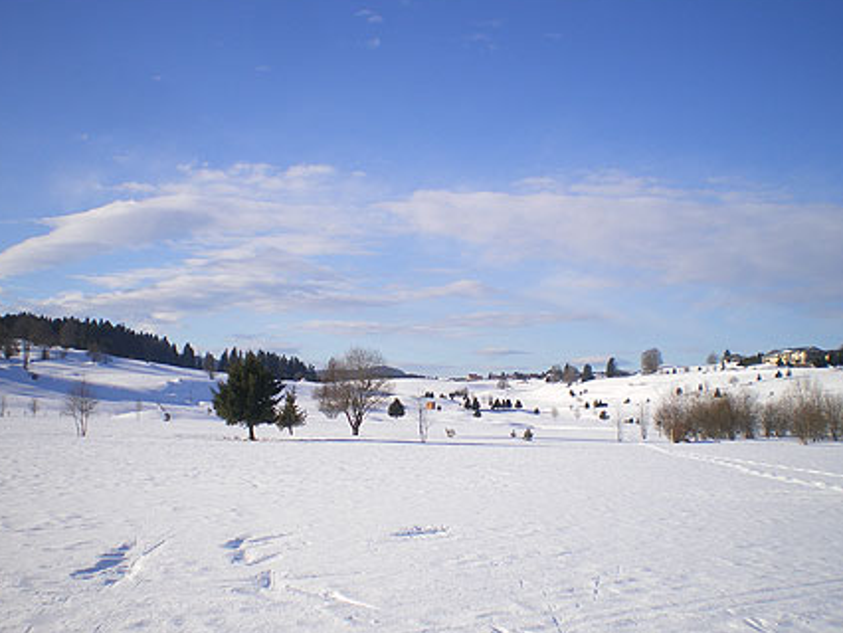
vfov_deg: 37.8
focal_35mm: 38
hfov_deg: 49.0
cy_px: 320
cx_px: 416
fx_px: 926
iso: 50
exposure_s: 1/400
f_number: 4.6
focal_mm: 6.3
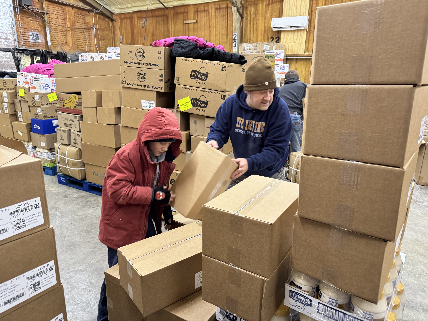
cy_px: 160
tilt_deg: -14.8
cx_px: 214
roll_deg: -1.1
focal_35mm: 24
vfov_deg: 56.8
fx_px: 297
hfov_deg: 71.6
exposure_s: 1/60
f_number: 1.78
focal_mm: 6.76
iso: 400
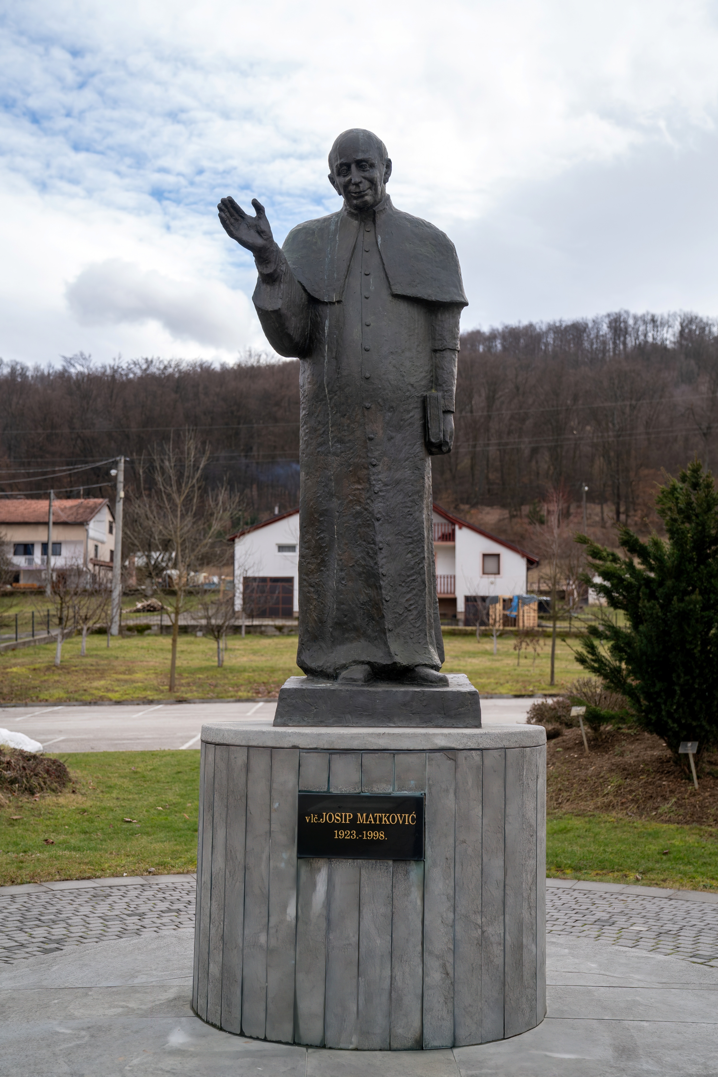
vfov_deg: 44.5
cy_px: 538
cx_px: 359
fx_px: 1316
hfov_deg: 30.5
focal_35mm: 44
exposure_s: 1/250
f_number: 4
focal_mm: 44
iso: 100
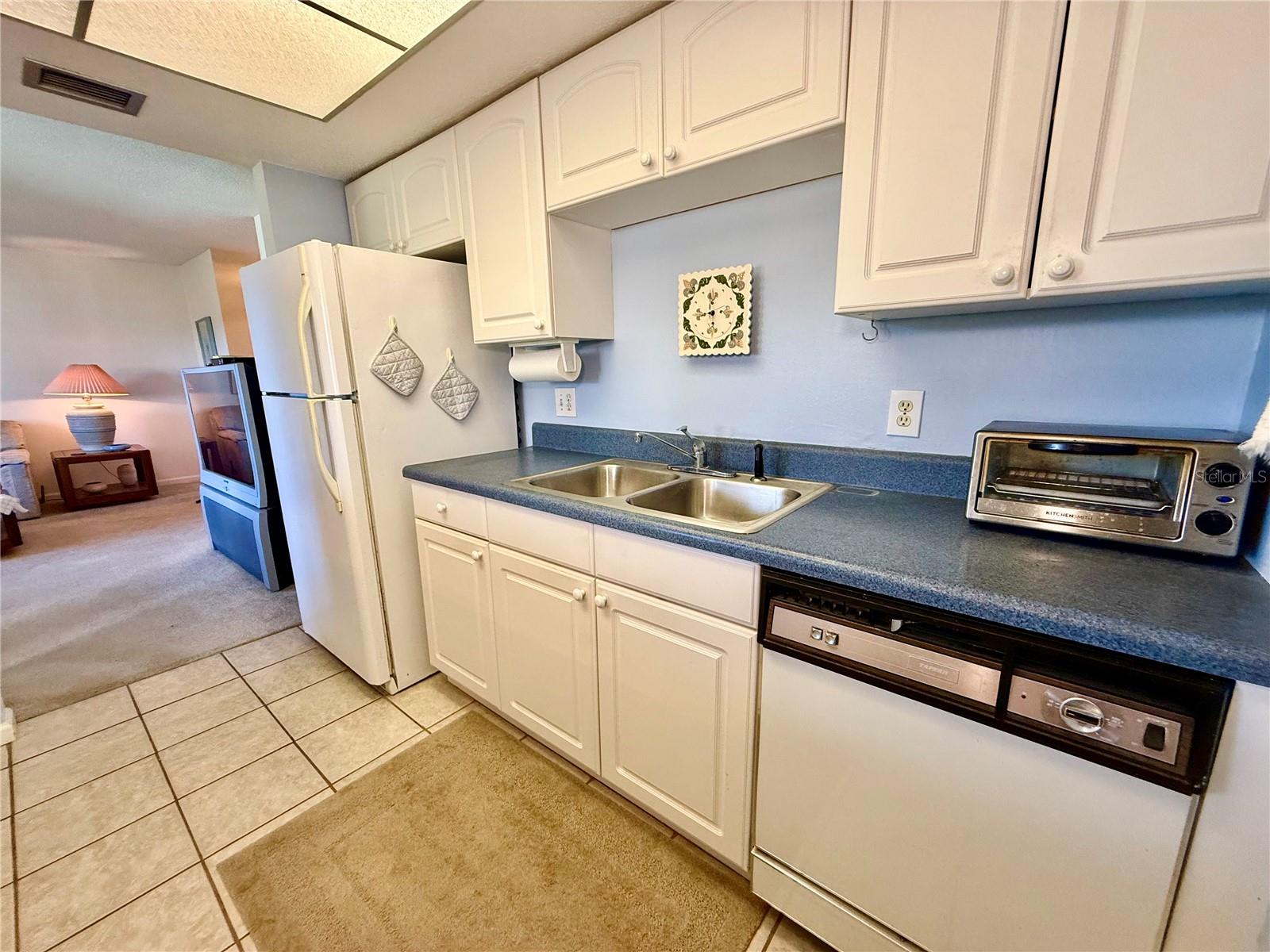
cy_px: 476
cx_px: 635
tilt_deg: -9.9
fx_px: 514
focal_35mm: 14
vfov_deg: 85.7
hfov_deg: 102.1
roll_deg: +1.1
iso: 200
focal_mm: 2.22
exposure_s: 1/60
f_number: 2.2
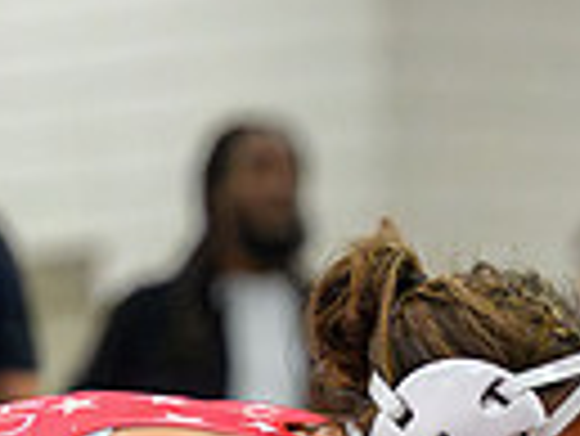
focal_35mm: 590
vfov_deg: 2.5
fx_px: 9895
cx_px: 453
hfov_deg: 3.4
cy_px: 828
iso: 10000
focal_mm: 115
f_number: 2.8
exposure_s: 1/800
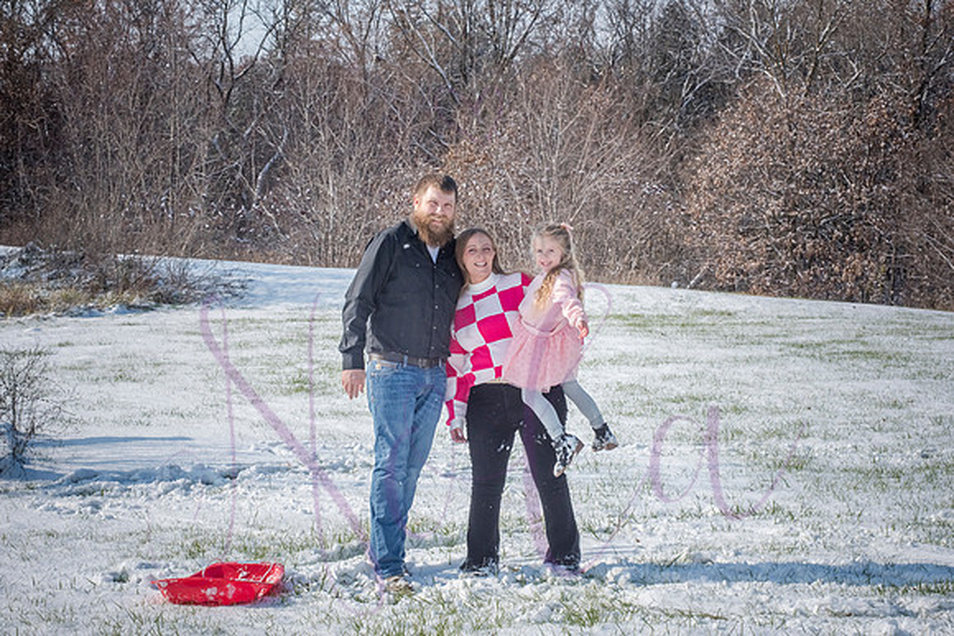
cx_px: 477
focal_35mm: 80
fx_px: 2120
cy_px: 318
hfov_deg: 25.4
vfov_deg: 17.1
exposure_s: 1/1000
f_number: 14
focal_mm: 80
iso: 640
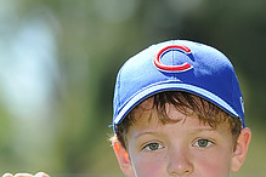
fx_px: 3908
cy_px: 189
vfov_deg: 2.6
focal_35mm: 529
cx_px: 169
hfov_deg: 3.9
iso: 200
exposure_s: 1/640
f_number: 4.5
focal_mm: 200
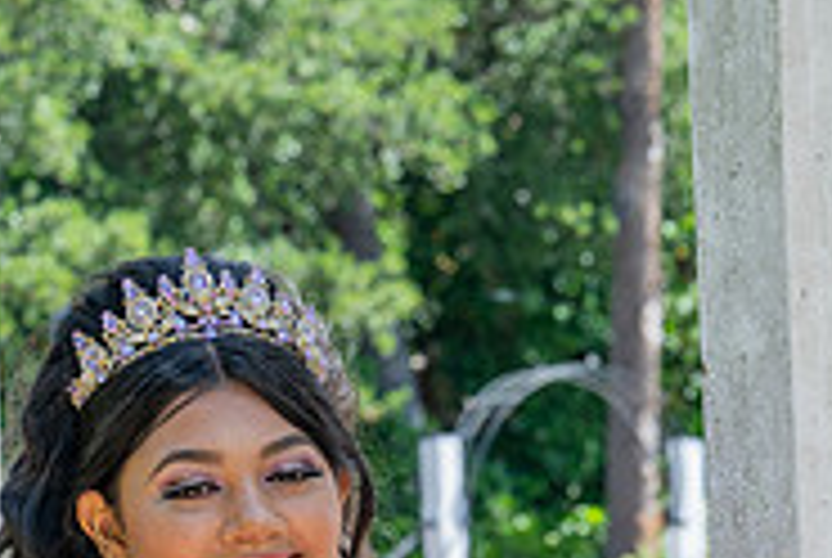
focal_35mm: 241
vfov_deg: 5.7
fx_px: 5579
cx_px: 382
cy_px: 801
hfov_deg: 8.5
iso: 200
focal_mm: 70
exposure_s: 1/200
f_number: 6.3
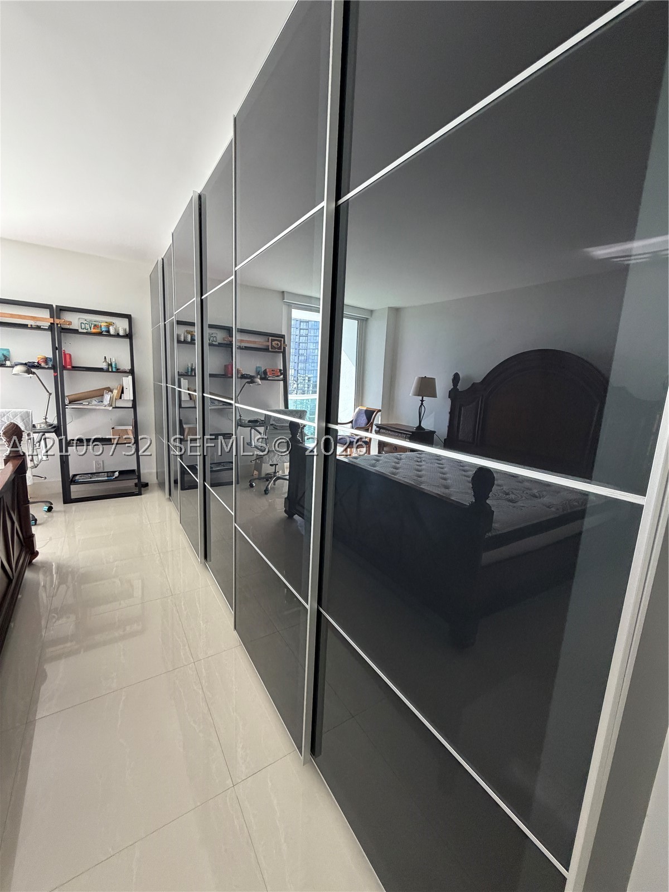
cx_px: 334
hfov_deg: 85.7
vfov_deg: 102.1
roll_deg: -2.7
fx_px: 361
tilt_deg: -9.8
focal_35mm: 14
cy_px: 446
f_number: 2.2
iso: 320
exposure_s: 1/115
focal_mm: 2.22
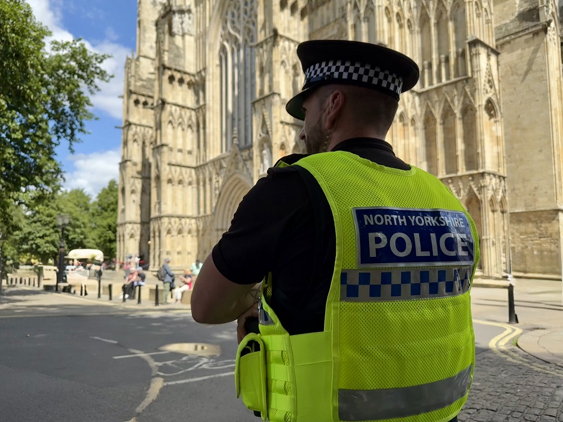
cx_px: 282
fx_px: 390
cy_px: 211
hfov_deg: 71.6
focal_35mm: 24
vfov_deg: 56.8
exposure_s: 1/3145
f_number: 1.78
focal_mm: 6.76
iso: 80
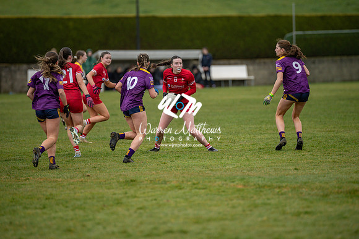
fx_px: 2992
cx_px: 180
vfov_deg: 4.6
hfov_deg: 6.9
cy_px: 120
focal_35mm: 300
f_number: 2.8
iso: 900
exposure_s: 1/640
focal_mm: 300
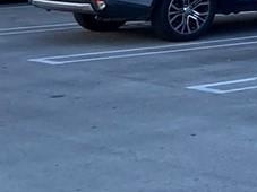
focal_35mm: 183
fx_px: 1358
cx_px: 797
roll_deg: -1.7
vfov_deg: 7.2
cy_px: -381
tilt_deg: +11.0
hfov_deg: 8.7
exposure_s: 1/990
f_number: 1.8
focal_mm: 4.25
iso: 32
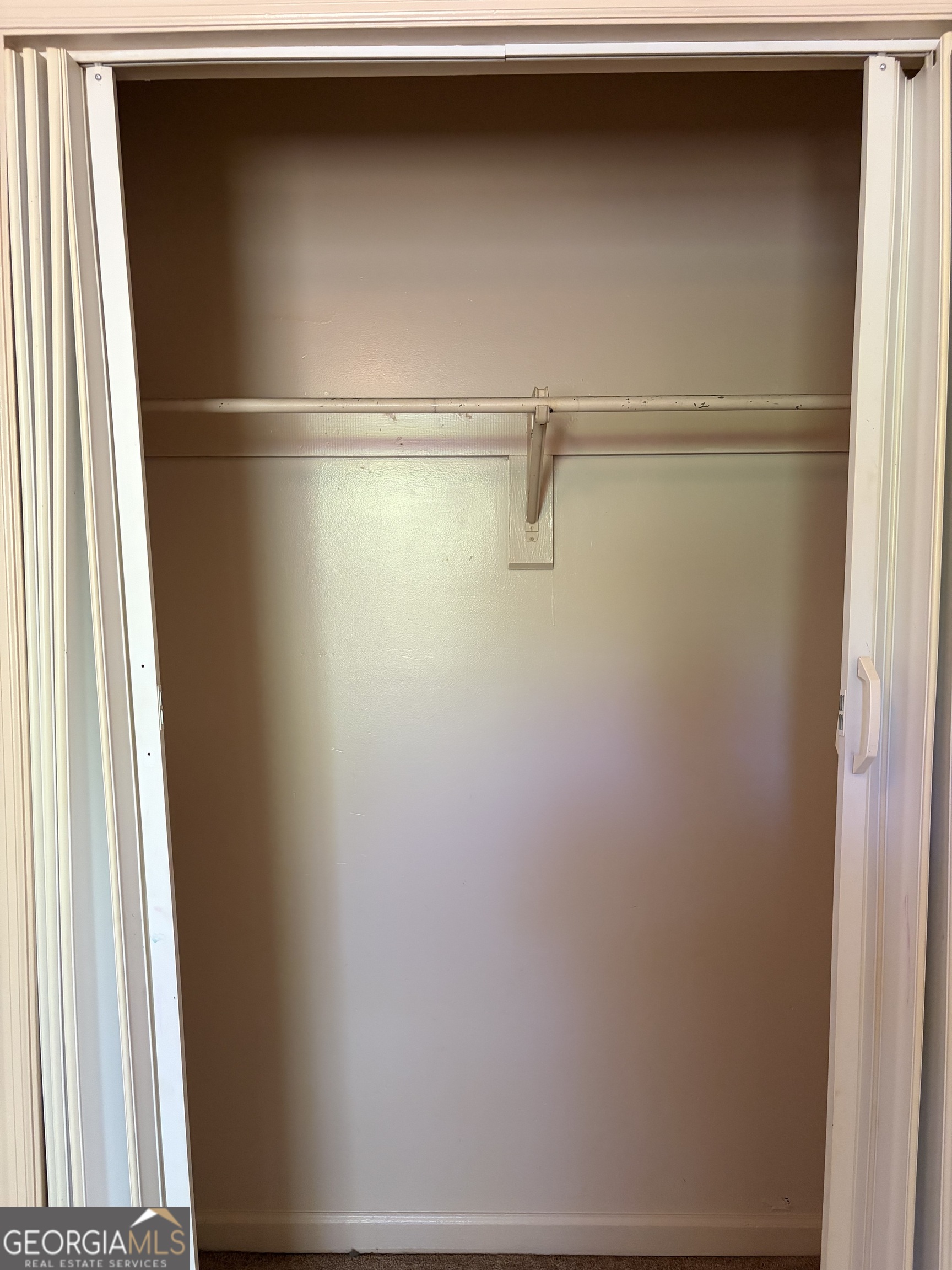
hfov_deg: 53.1
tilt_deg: -2.5
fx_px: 953
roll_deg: +0.1
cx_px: 476
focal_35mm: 26
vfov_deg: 67.3
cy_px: 635
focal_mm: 5.96
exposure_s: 1/60
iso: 500
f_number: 1.6
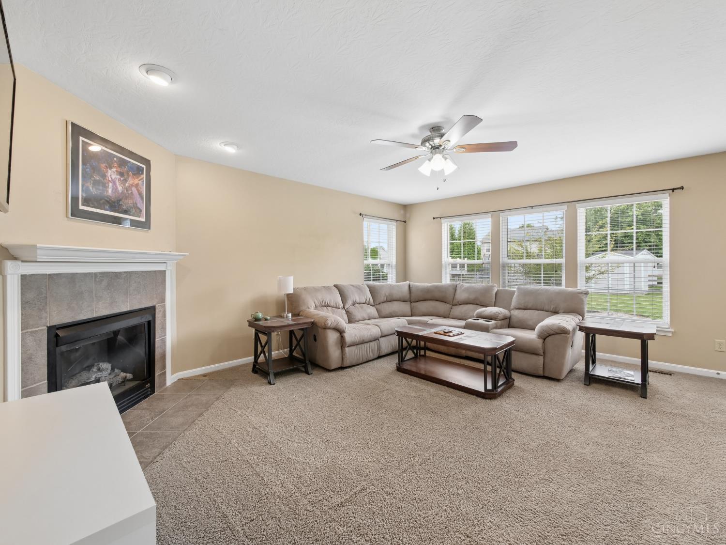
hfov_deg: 102.1
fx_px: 294
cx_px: 363
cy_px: 272
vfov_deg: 85.7
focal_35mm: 14
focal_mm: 7
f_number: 7.1
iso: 640
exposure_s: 1/30
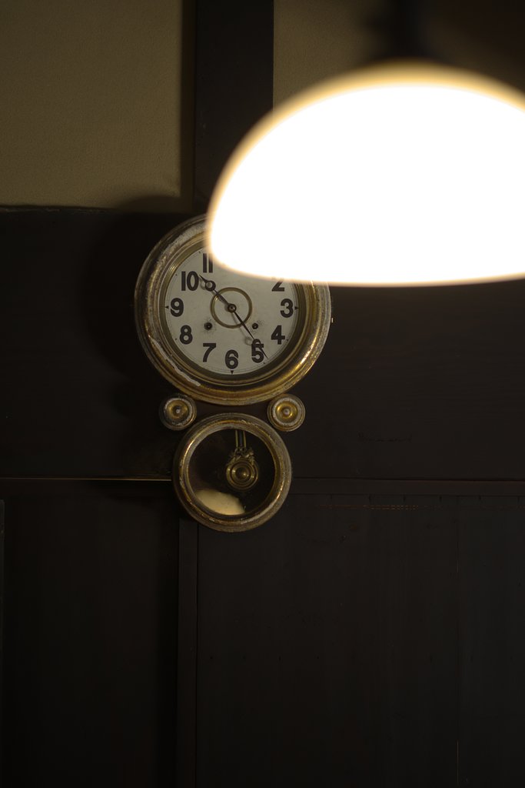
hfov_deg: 17.7
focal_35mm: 77
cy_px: 394
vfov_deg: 26.3
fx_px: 1684
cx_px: 262
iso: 1000
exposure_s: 1/50
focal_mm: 77
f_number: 1.8
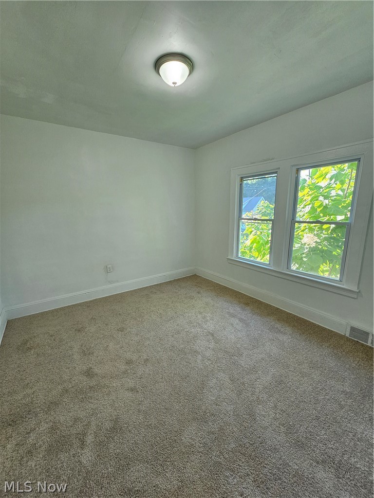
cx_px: 187
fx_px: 187
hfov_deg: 89.9
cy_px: 249
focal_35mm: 13
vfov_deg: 106.2
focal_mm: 2.2
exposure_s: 1/60
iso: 100
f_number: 2.2
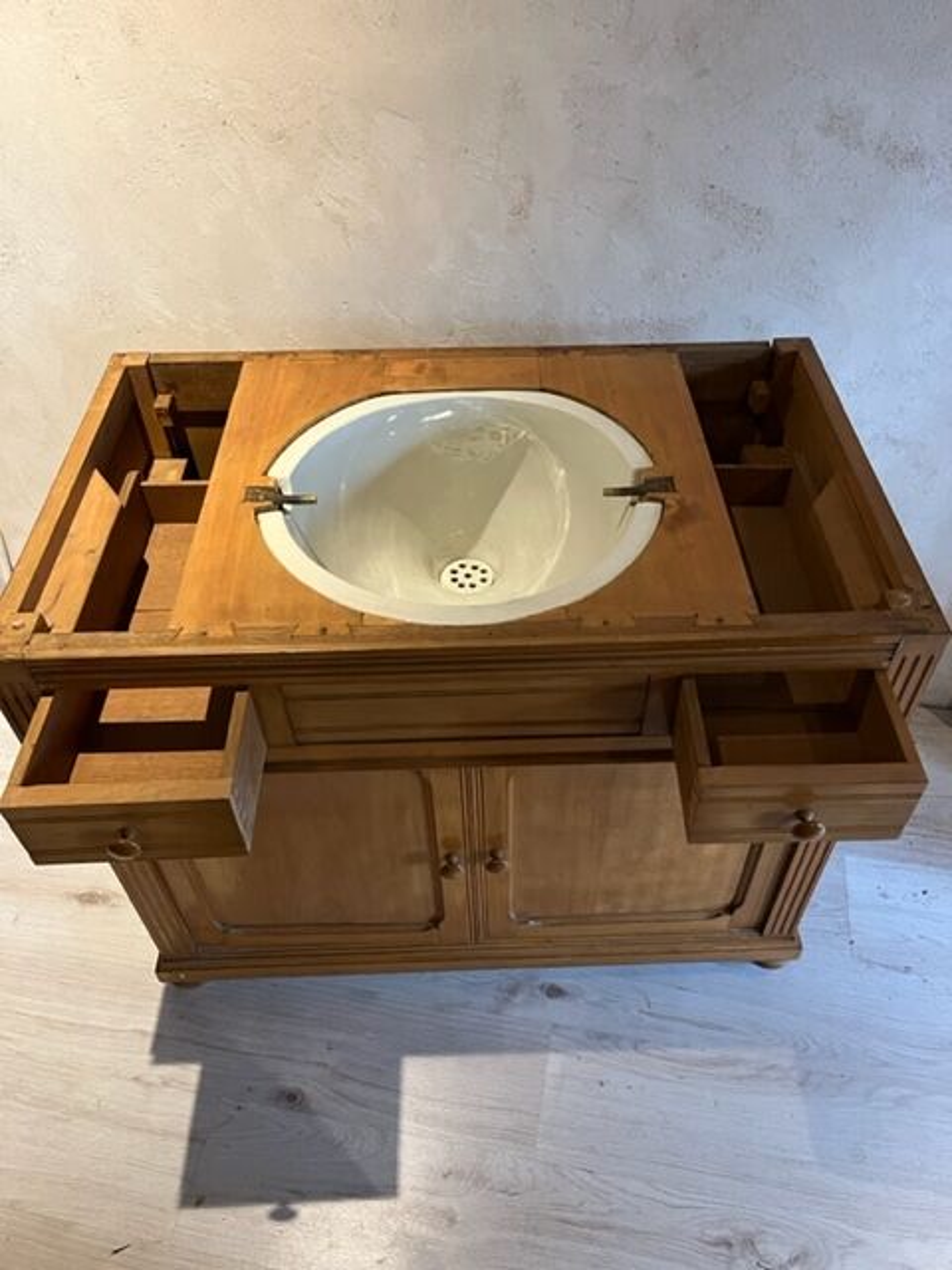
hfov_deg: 53.1
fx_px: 953
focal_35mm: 26
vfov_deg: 67.3
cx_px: 476
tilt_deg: -45.3
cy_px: 635
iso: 500
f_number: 1.6
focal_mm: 5.1
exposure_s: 1/60
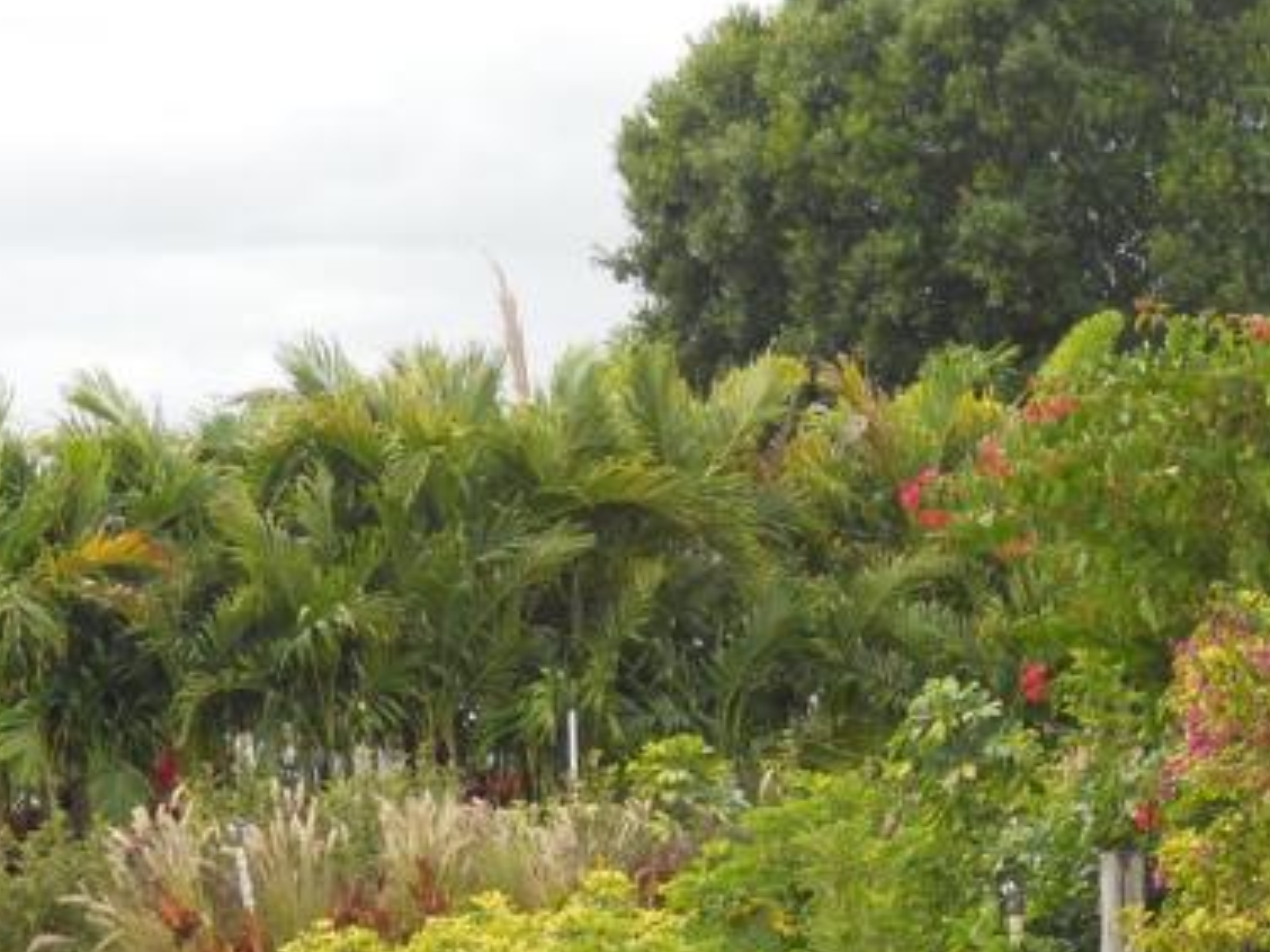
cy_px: 719
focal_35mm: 138
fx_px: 5063
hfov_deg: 14.1
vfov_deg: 10.7
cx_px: 1297
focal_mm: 9.6
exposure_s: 1/160
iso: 80
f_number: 3.7
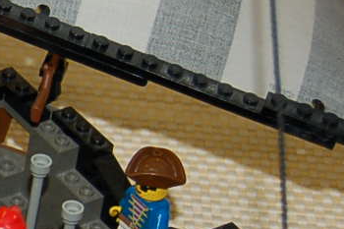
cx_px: -340
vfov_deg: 6.3
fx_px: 2092
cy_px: 184
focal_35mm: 219
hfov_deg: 8.9
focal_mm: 34
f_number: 4.5
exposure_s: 1/60
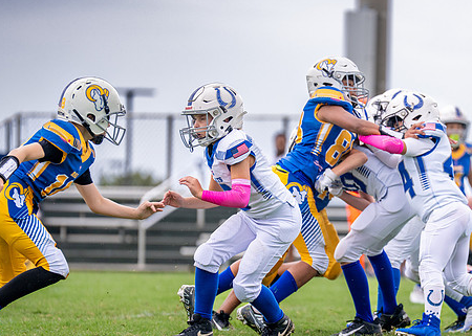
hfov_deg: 5.8
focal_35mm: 349
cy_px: 209
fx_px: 4676
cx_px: 354
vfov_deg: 4.1
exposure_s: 1/1600
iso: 400
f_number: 2.8
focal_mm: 200
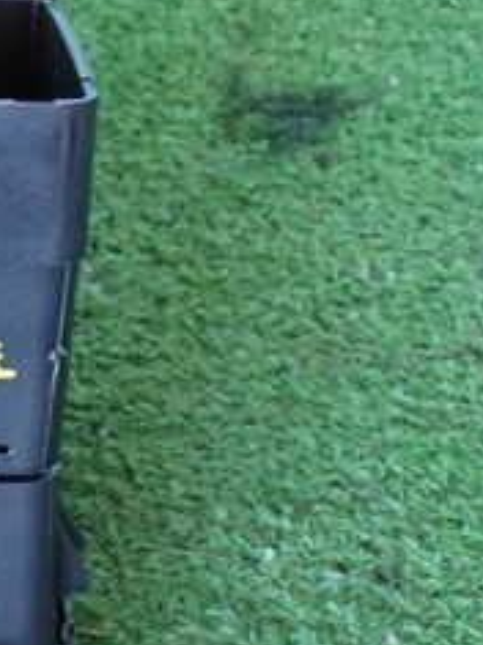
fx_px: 1713
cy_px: 340
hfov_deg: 15.1
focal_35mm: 92
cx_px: -200
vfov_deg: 21.3
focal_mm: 6.37
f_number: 2.5
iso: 500
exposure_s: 1/40
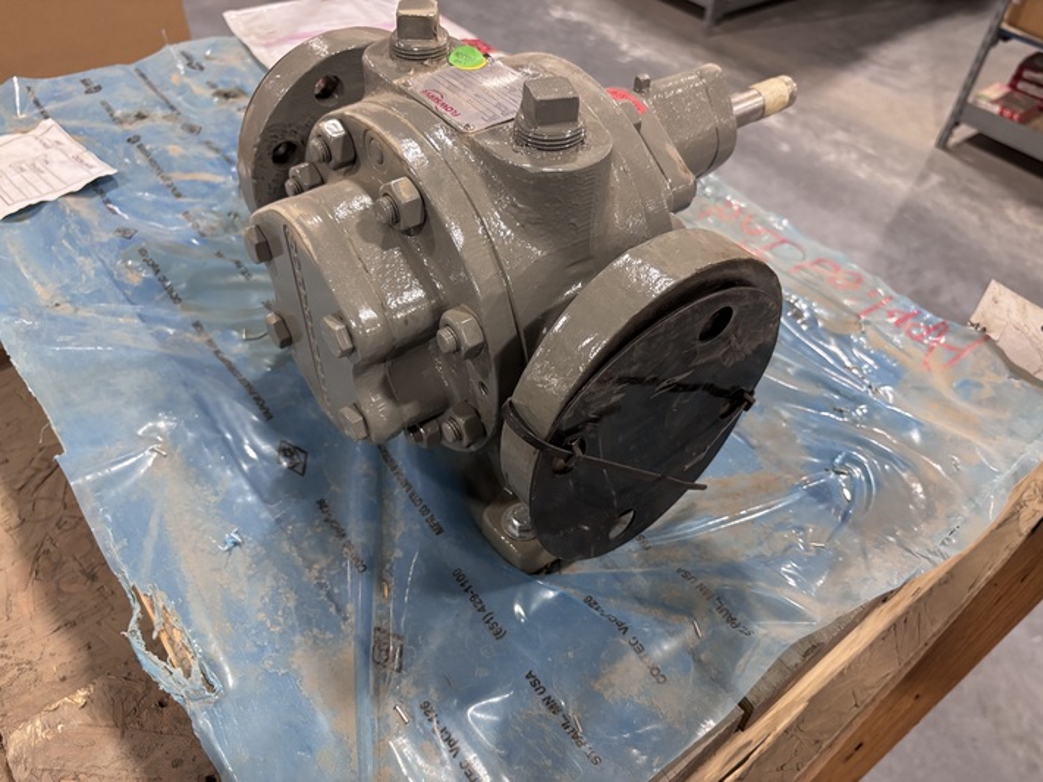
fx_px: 783
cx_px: 522
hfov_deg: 67.3
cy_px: 391
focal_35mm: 26
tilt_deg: -45.9
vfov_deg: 53.0
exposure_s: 1/60
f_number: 1.6
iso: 320
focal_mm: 5.96
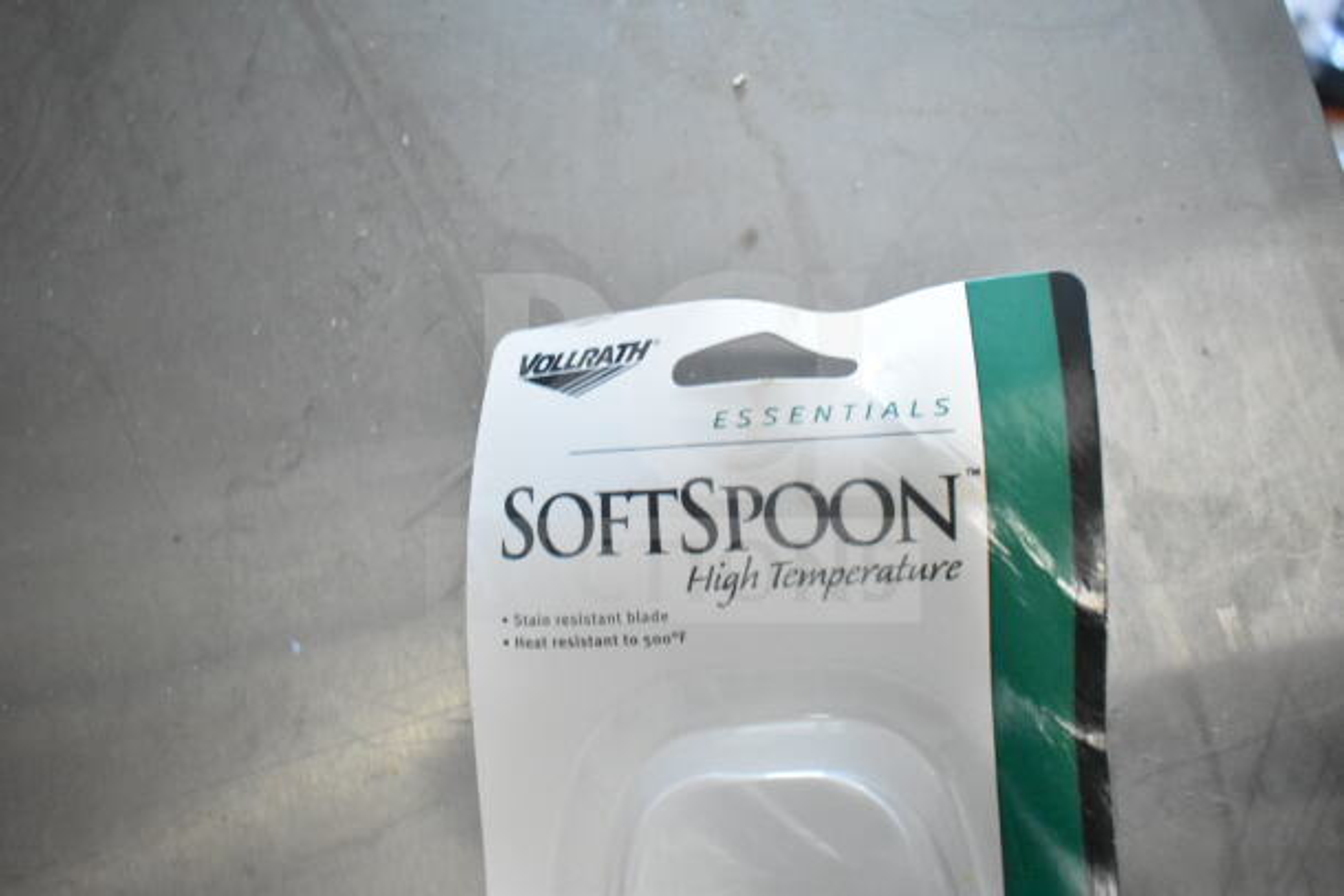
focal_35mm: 32
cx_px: 672
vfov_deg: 41.7
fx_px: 1176
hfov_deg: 59.5
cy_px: 448
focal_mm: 21
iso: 9000
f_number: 3.8
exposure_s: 1/30
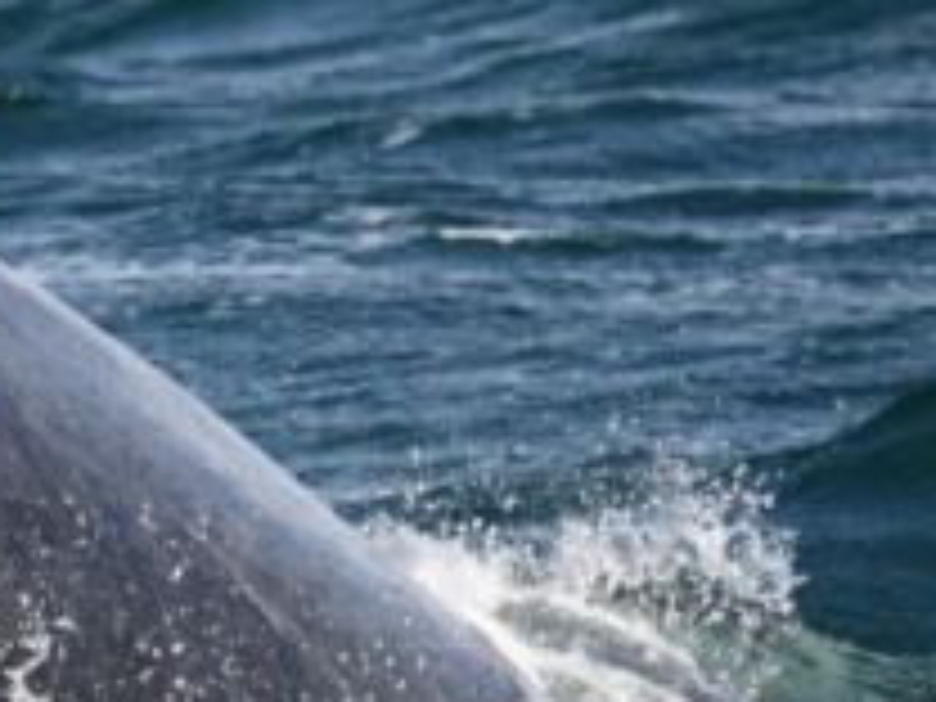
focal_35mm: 2216
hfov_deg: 0.9
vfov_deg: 0.7
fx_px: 59920
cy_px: 407
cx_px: -855
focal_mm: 600
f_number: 6.3
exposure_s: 1/8000
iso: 1800
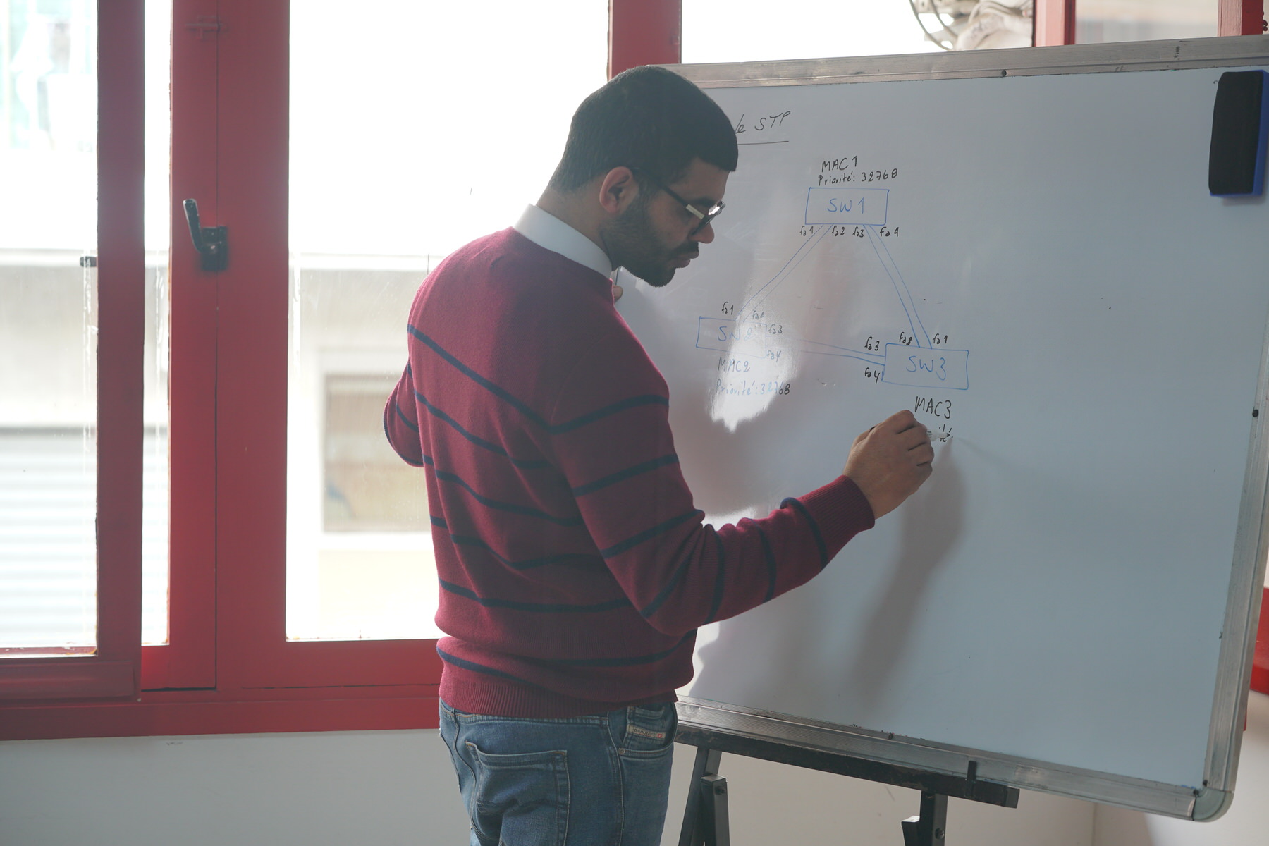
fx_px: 2961
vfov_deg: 16.3
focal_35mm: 84
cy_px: 423
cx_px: 634
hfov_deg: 24.2
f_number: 3.2
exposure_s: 1/60
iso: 320
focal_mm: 56
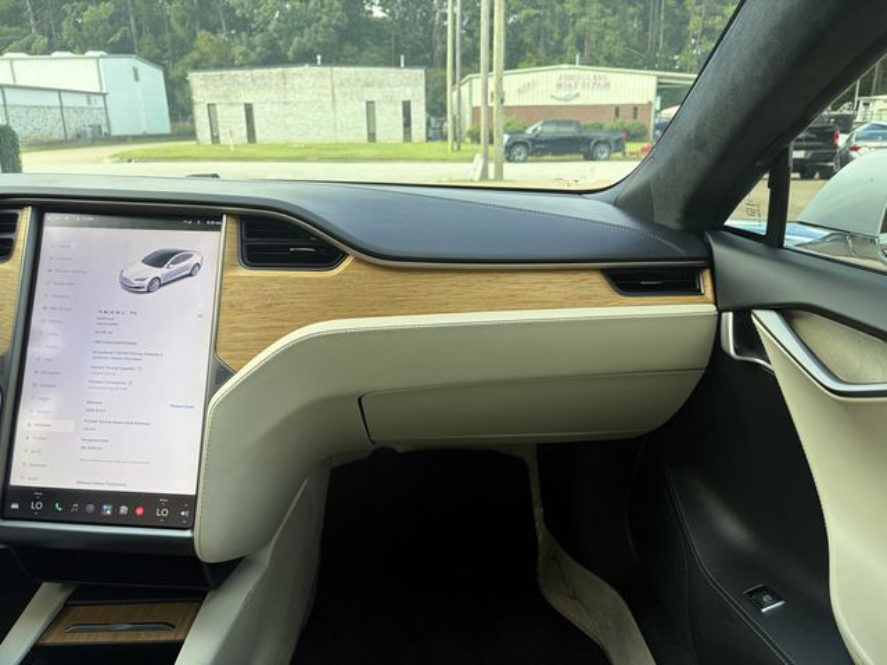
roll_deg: +1.2
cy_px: 332
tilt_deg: -16.9
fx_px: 666
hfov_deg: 67.3
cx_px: 444
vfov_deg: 53.1
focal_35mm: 26
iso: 64
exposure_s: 1/202
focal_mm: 5.96
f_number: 1.6
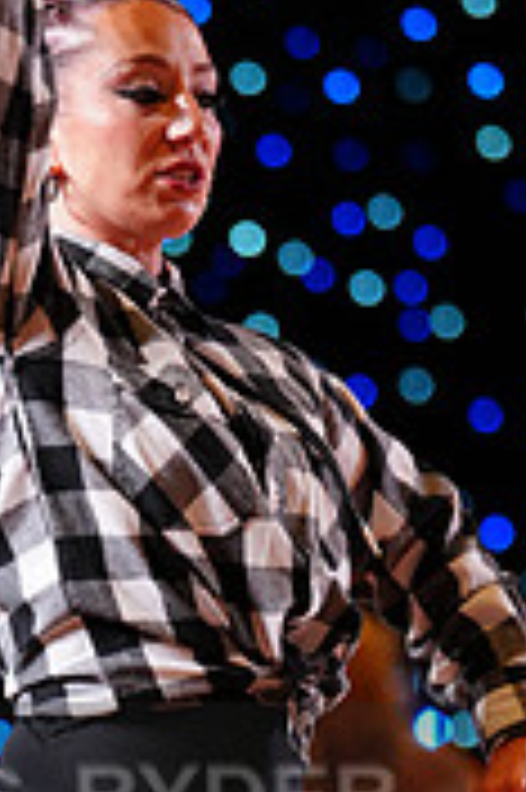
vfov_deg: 5.3
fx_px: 8542
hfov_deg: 3.5
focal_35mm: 389
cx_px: -151
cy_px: 855
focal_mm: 118
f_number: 2.8
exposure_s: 1/400
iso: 1600
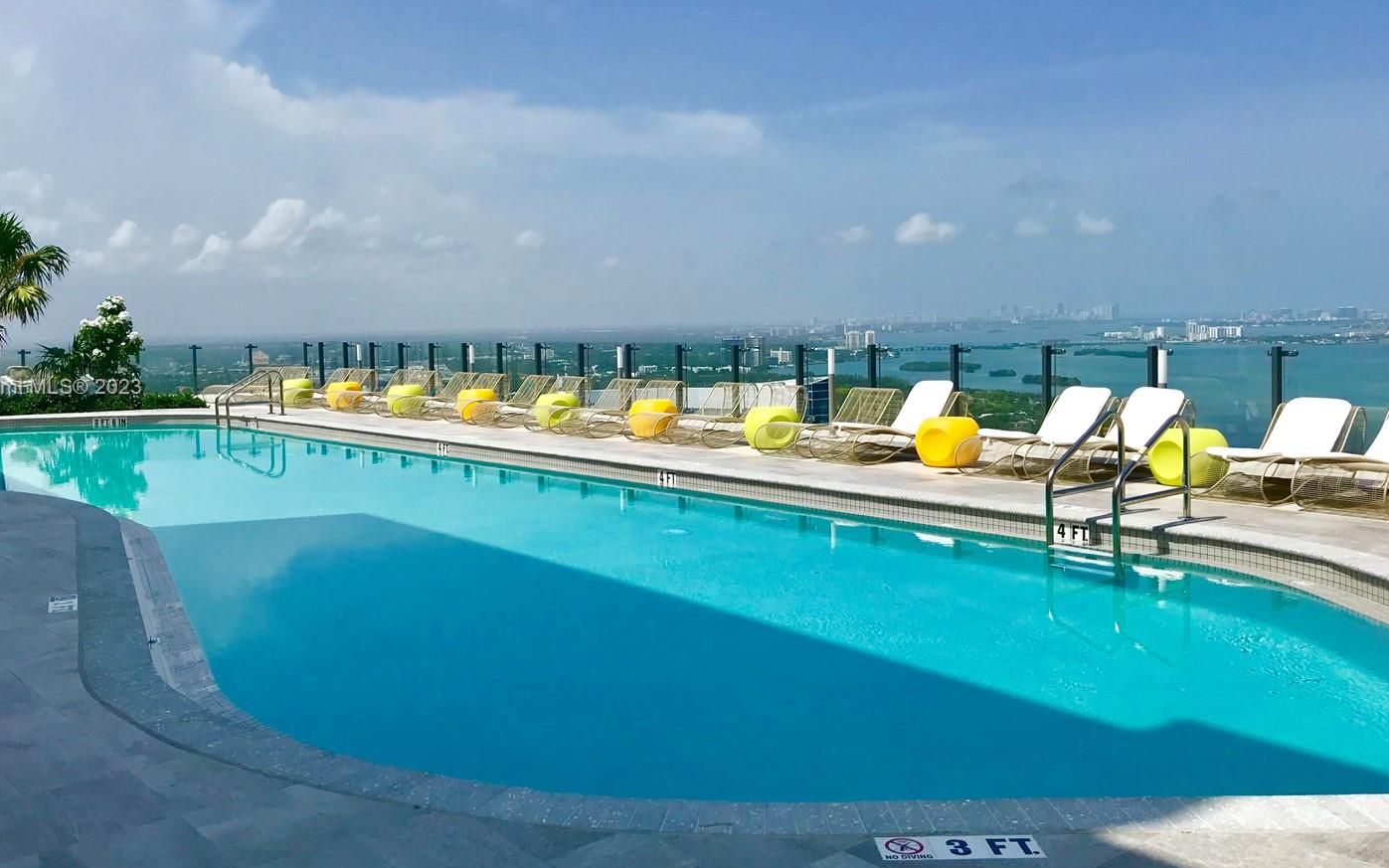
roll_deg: +0.7
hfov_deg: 56.6
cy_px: 389
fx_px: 1287
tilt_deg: -2.4
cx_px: 619
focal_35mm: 34
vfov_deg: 37.2
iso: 20
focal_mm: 3.99
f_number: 1.8
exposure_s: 1/4367
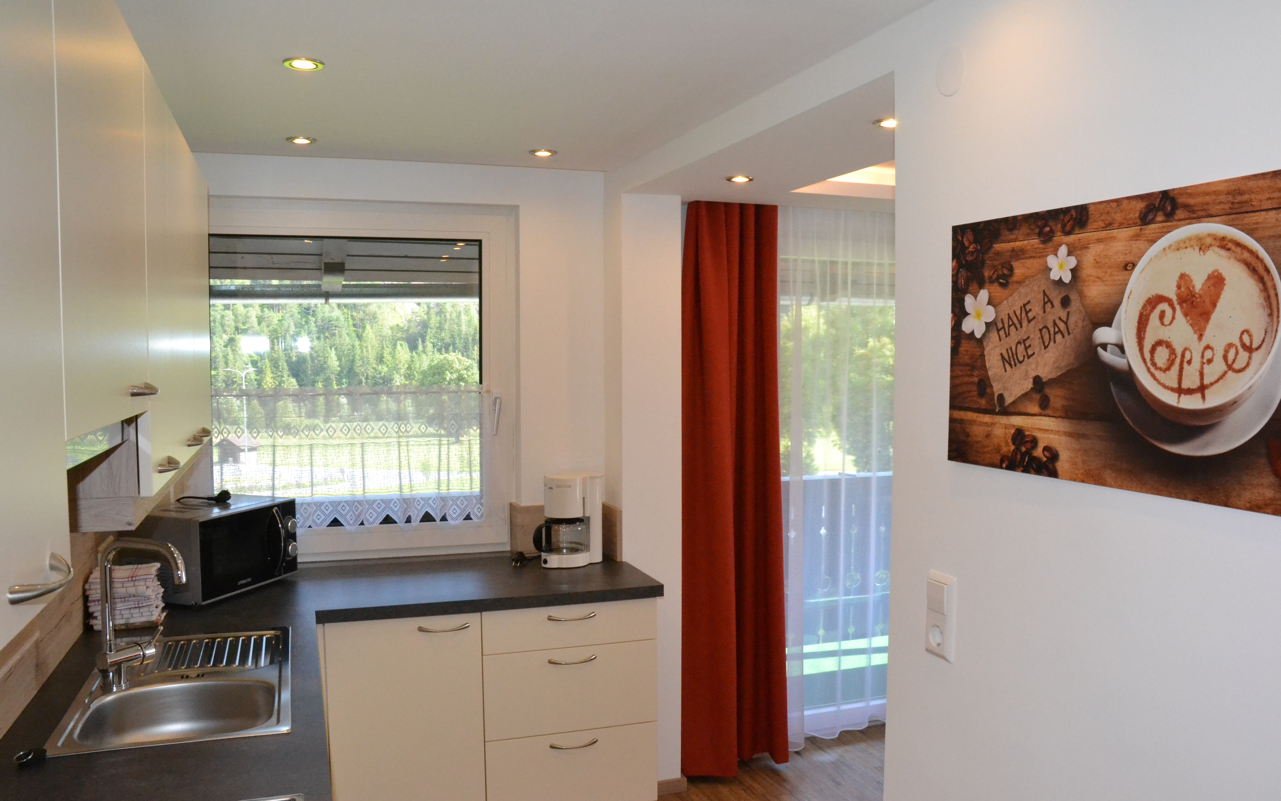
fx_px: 977
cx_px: 648
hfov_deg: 66.5
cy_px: 420
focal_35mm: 28
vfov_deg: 44.5
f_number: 13
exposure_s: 1/200
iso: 3200
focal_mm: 18
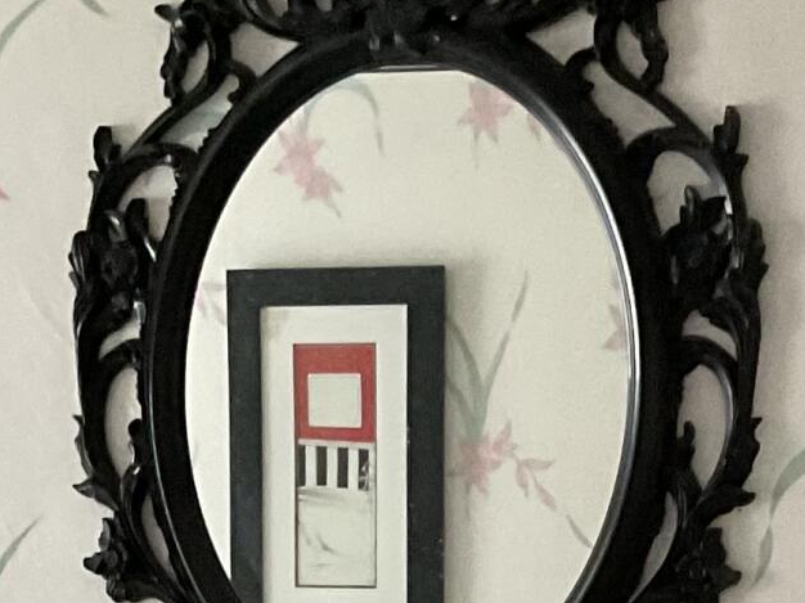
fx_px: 3231
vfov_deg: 9.8
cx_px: 549
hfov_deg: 14.2
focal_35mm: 139
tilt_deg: -10.5
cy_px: 1273
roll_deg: -0.8
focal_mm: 3
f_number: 1.8
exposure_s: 1/60
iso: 250
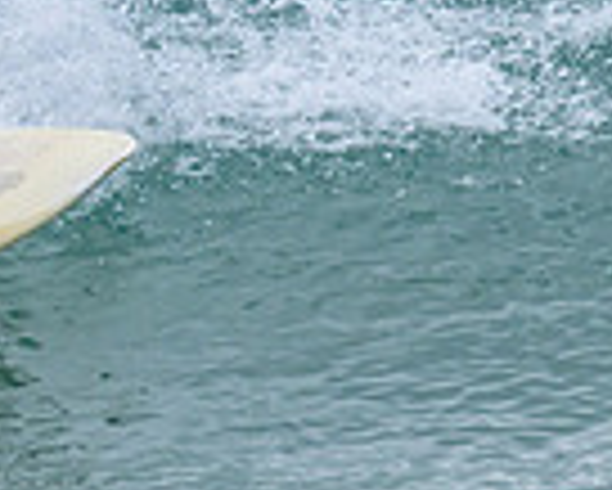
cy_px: -160
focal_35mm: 2497
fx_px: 45260
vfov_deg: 0.6
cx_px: -189
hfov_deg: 0.8
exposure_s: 1/2000
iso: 1100
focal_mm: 610
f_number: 11
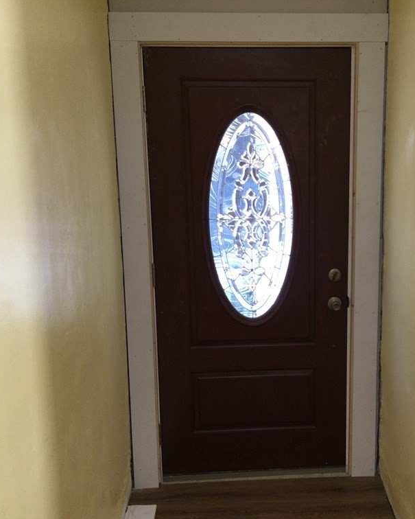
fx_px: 629
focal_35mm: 41
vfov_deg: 44.8
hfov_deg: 36.0
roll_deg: -1.2
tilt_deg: -10.8
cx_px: 289
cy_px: 262
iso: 50
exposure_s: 1/30
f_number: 2.4
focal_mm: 3.3
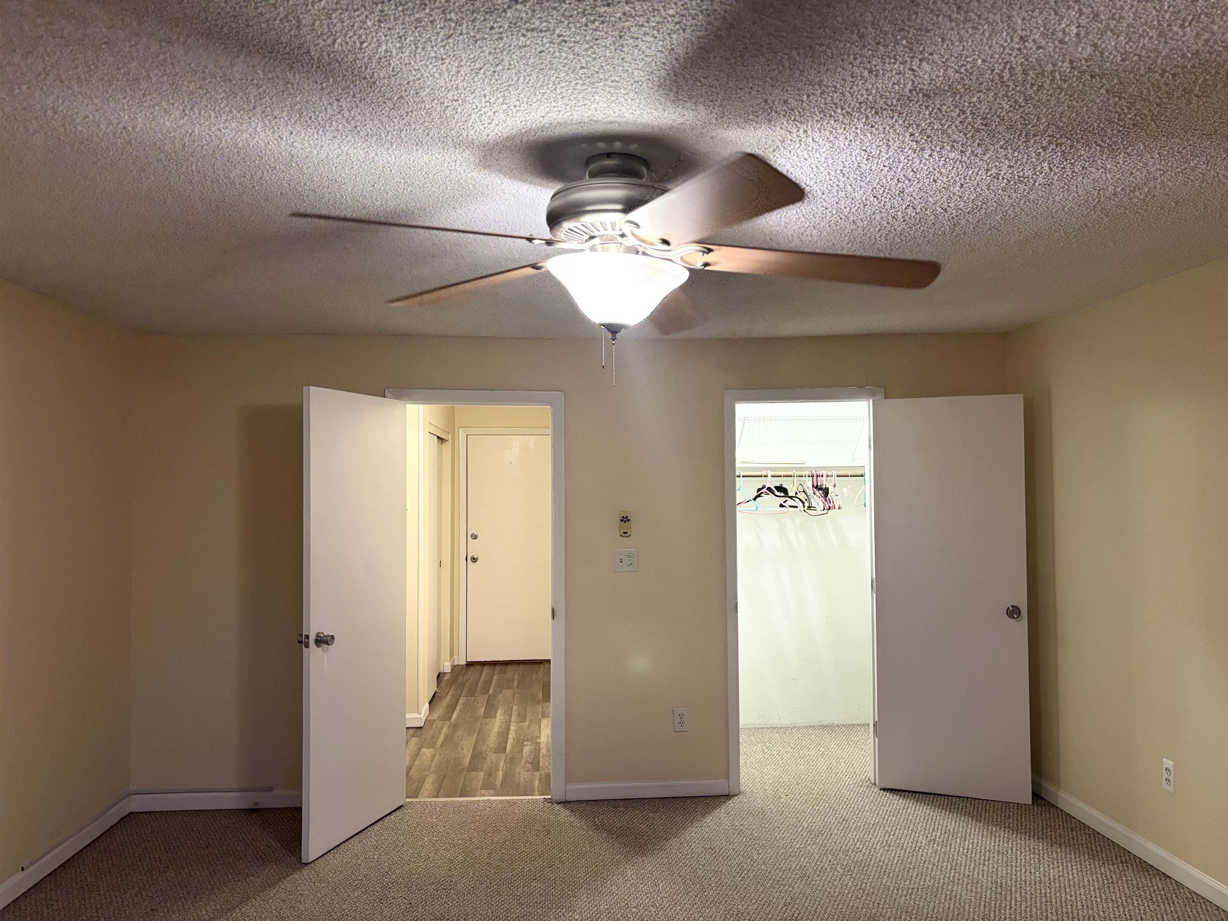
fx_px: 922
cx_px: 614
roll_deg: +0.7
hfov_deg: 67.3
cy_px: 460
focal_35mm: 26
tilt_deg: +0.9
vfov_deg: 53.1
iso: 250
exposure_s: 1/60
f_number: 1.6
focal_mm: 5.96
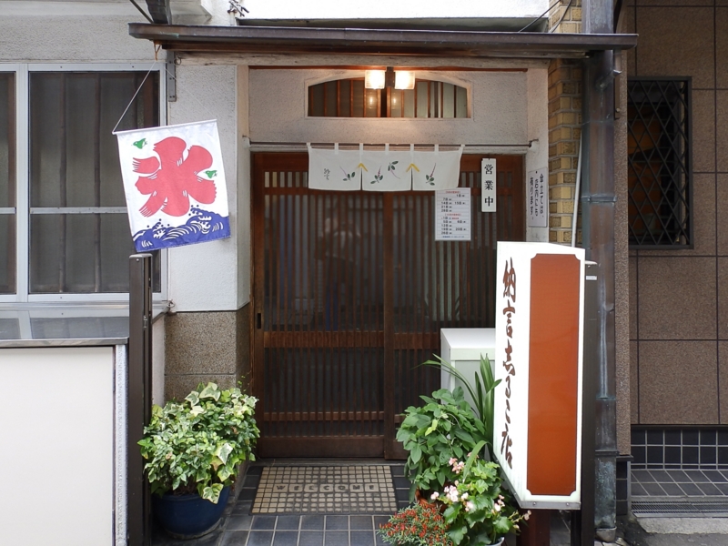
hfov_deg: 76.4
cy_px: 273
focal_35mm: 22
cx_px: 364
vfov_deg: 61.1
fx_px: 463
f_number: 3.4
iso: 100
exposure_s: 1/30
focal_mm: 4
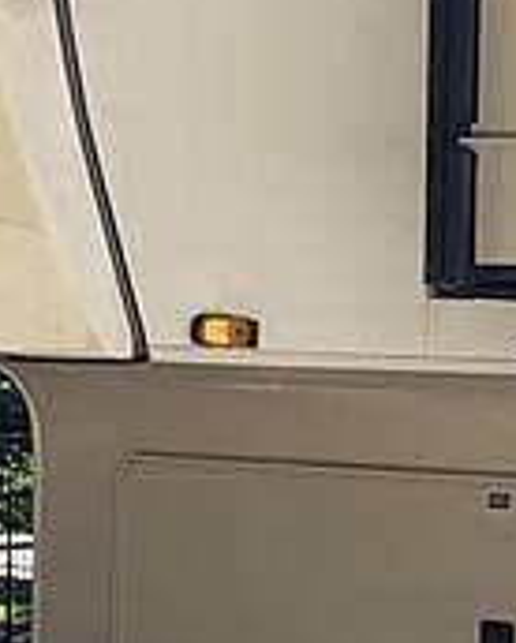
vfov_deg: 10.3
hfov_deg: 8.0
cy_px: 357
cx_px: 968
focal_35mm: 187
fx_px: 3563
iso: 100
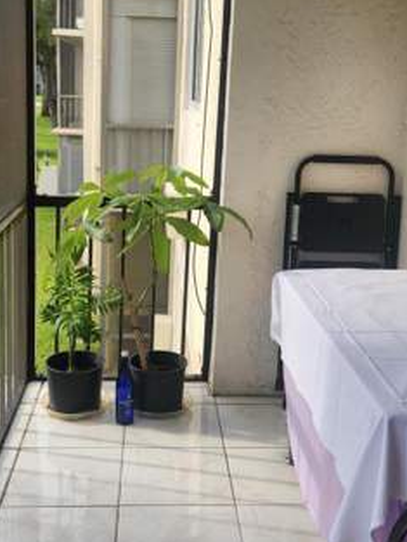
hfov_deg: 30.9
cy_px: 260
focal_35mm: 47
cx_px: 189
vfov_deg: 40.4
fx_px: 736
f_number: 1.8
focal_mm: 5.4
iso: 20
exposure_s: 1/248
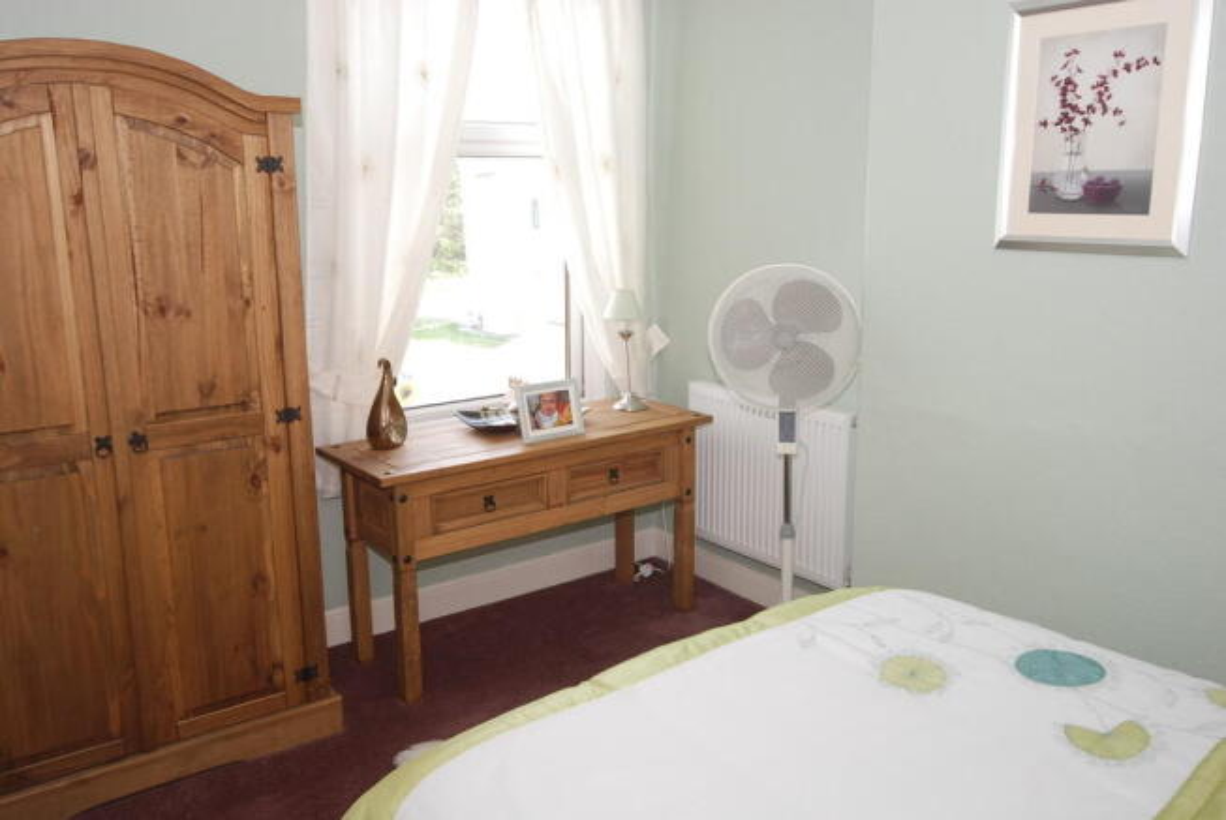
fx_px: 1023
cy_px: 410
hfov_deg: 61.9
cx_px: 613
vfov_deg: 43.7
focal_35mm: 30
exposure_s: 1/60
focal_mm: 20
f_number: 5.6
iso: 220
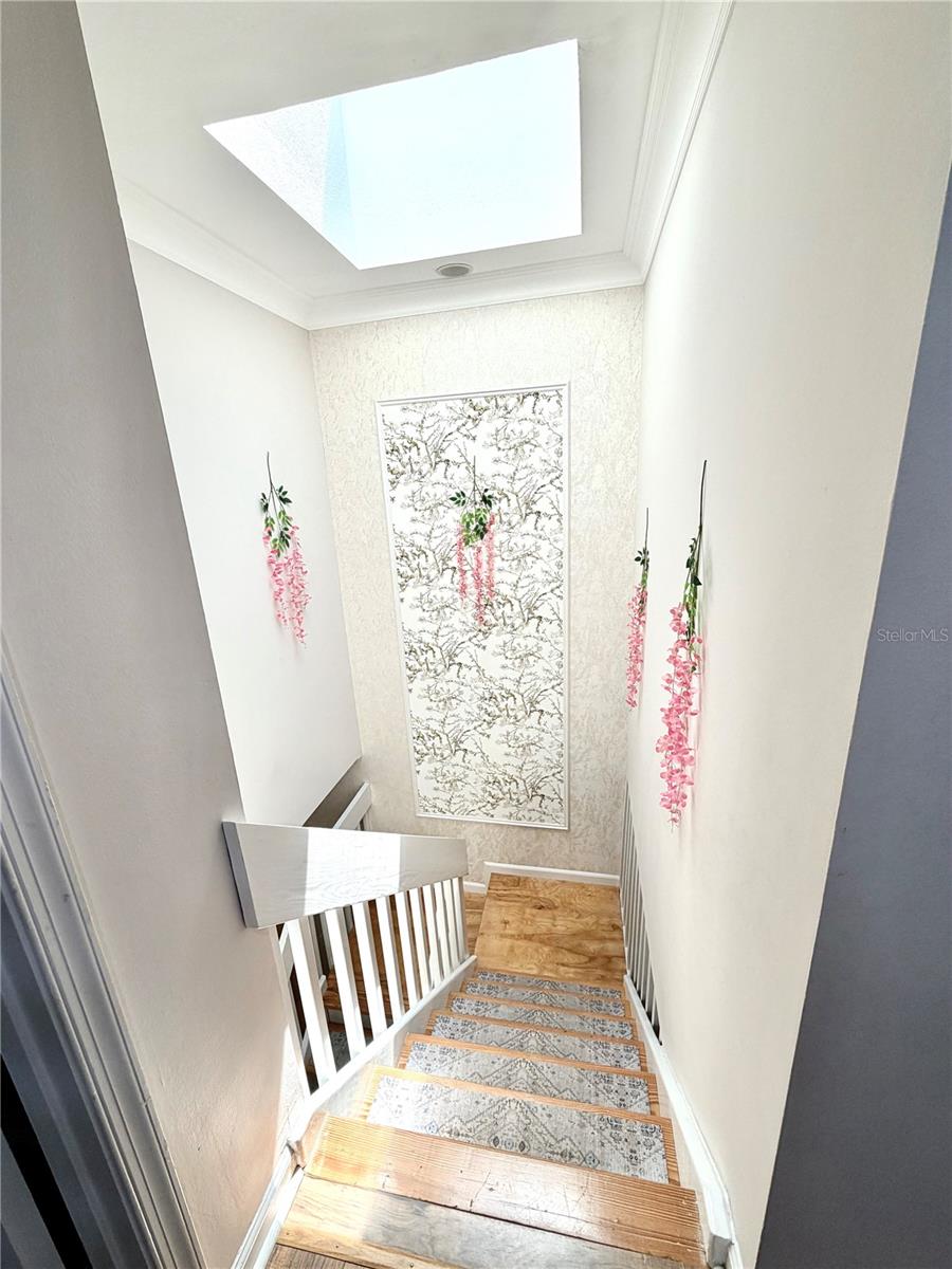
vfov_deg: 102.1
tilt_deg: -16.2
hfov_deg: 85.7
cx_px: 476
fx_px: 513
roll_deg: +2.7
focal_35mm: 14
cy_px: 634
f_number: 2.2
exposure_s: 1/120
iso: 40
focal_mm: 2.22
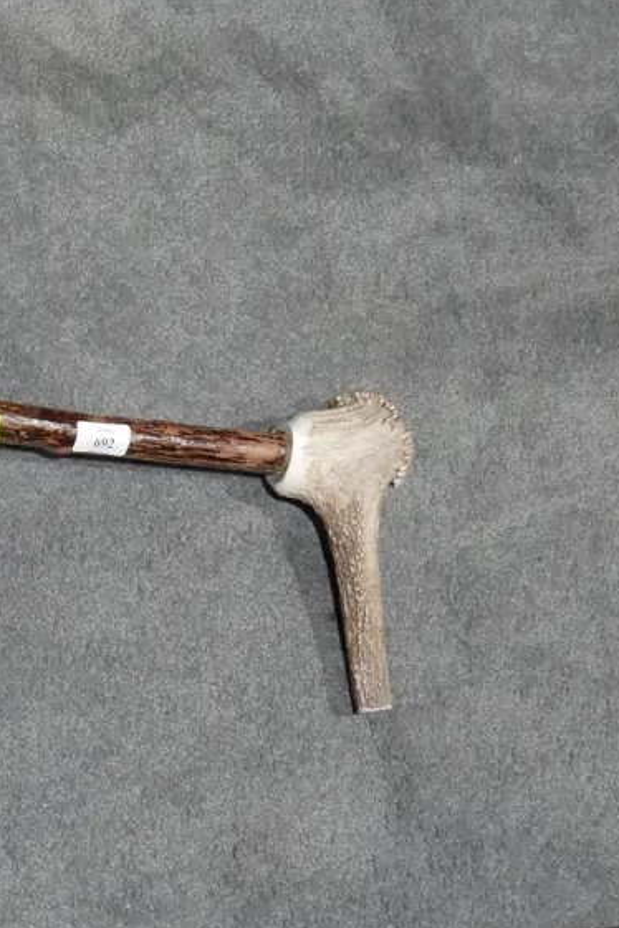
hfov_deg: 13.8
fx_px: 2450
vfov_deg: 21.4
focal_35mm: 95
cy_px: 538
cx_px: -190
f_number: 5.3
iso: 800
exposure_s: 1/60
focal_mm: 25
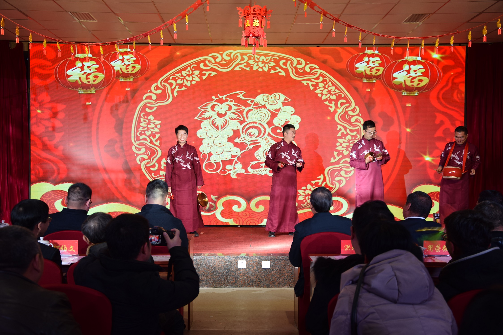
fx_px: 671
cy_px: 168
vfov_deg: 28.1
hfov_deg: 41.1
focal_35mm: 48
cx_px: 252
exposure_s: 1/50
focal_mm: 32
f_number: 4.2
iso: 200
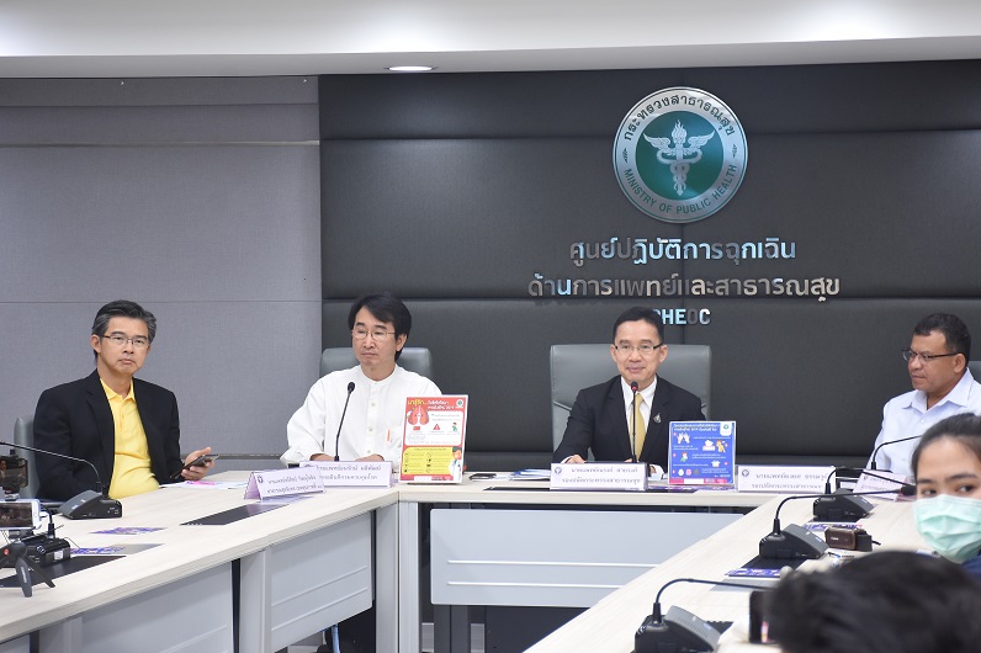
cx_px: 504
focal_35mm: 112
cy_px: 312
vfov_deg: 12.2
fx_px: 3051
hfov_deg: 18.3
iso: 800
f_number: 5.6
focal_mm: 66
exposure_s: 1/50
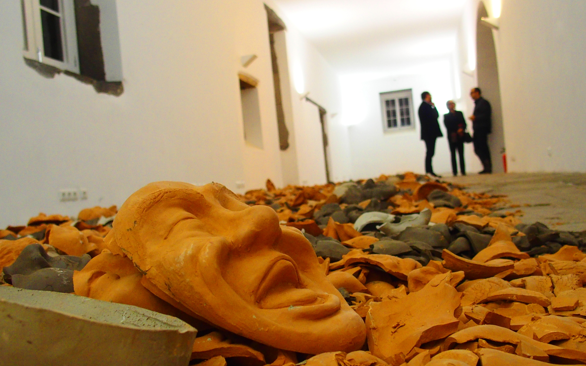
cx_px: 287
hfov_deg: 51.5
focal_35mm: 38
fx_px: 607
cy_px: 191
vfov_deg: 33.6
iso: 500
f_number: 2.8
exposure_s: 1/30
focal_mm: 7.4
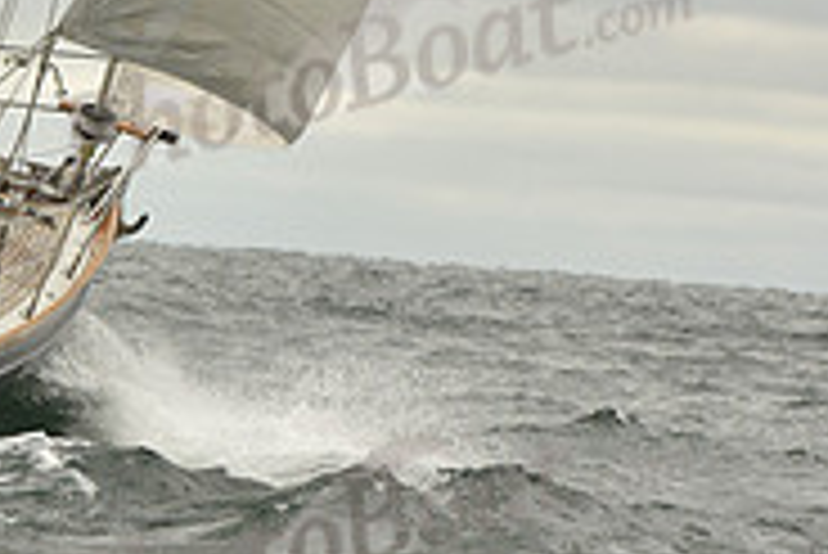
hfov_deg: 3.3
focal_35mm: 629
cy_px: -101
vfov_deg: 2.2
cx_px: -171
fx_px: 14478
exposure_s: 1/800
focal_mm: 200
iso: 320
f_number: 9
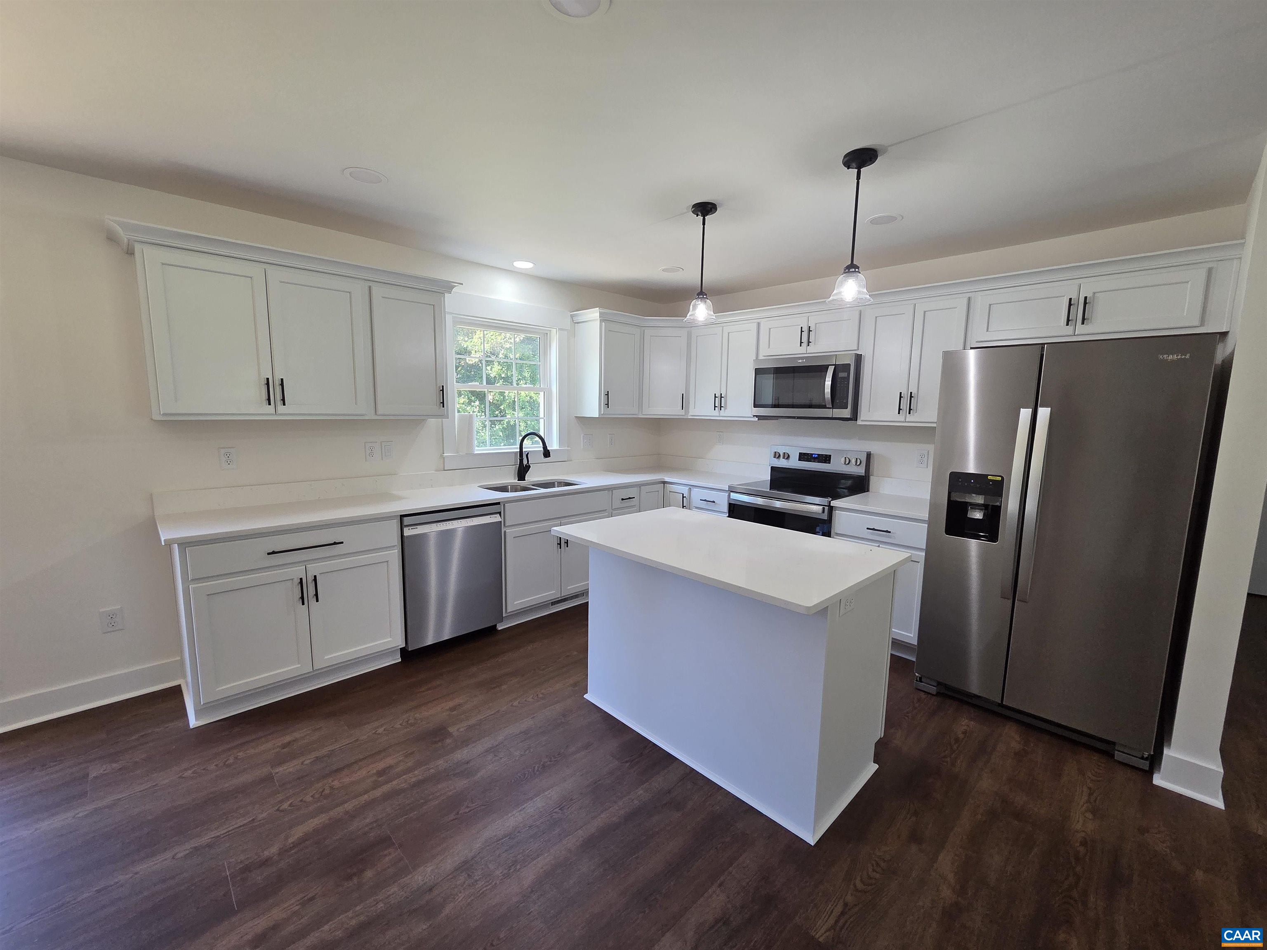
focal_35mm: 13
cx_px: 634
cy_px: 475
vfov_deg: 89.9
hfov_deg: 106.2
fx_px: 476
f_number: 2.2
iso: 250
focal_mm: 2.2
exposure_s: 1/120
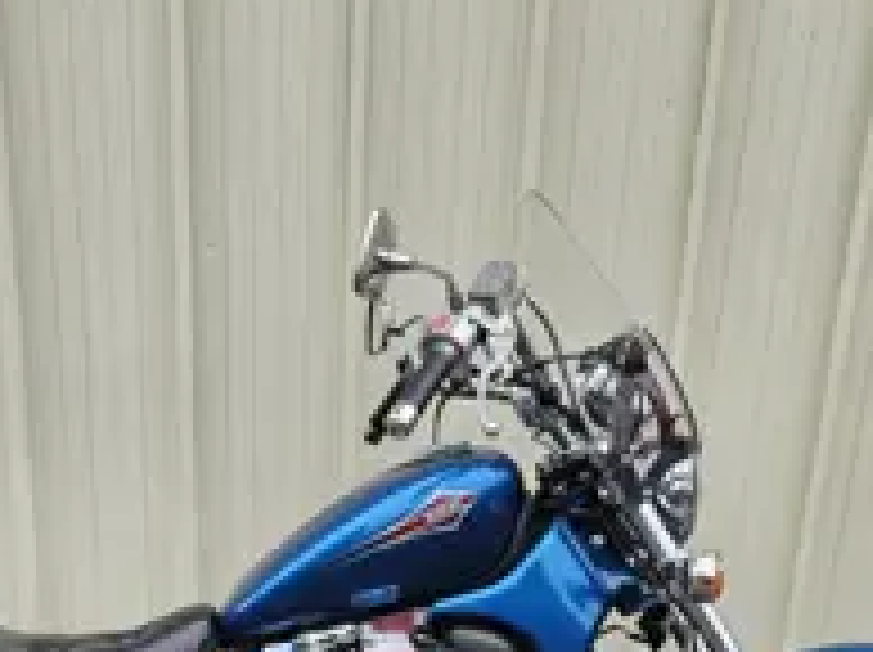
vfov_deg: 24.1
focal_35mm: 57
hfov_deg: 33.5
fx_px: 1436
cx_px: 297
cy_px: 692
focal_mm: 5.4
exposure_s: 1/292
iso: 25
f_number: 1.8
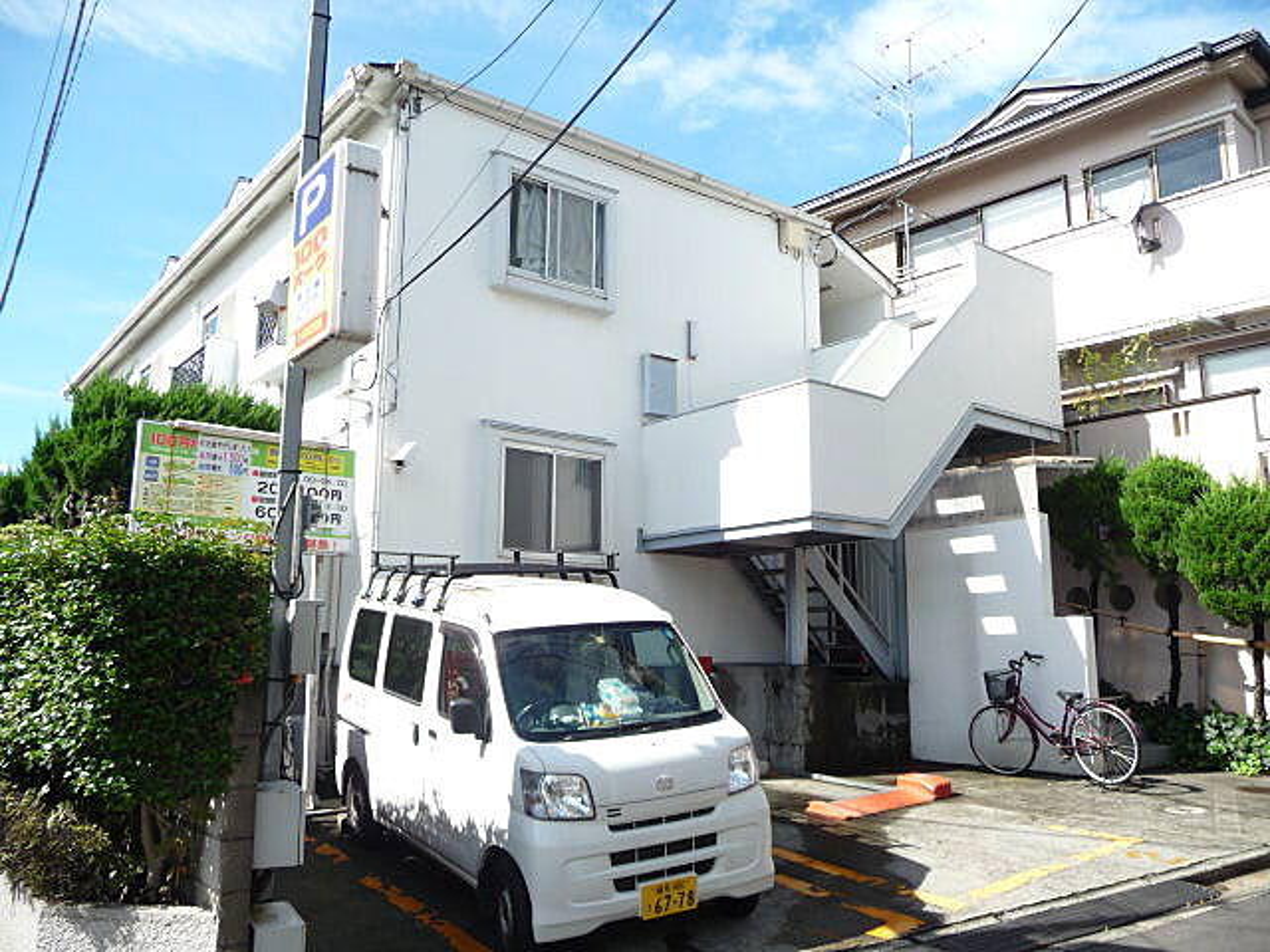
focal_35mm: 28
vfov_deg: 49.7
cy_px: 476
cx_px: 635
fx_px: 1027
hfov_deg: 63.4
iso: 100
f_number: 3.3
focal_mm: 4.7
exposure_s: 1/400
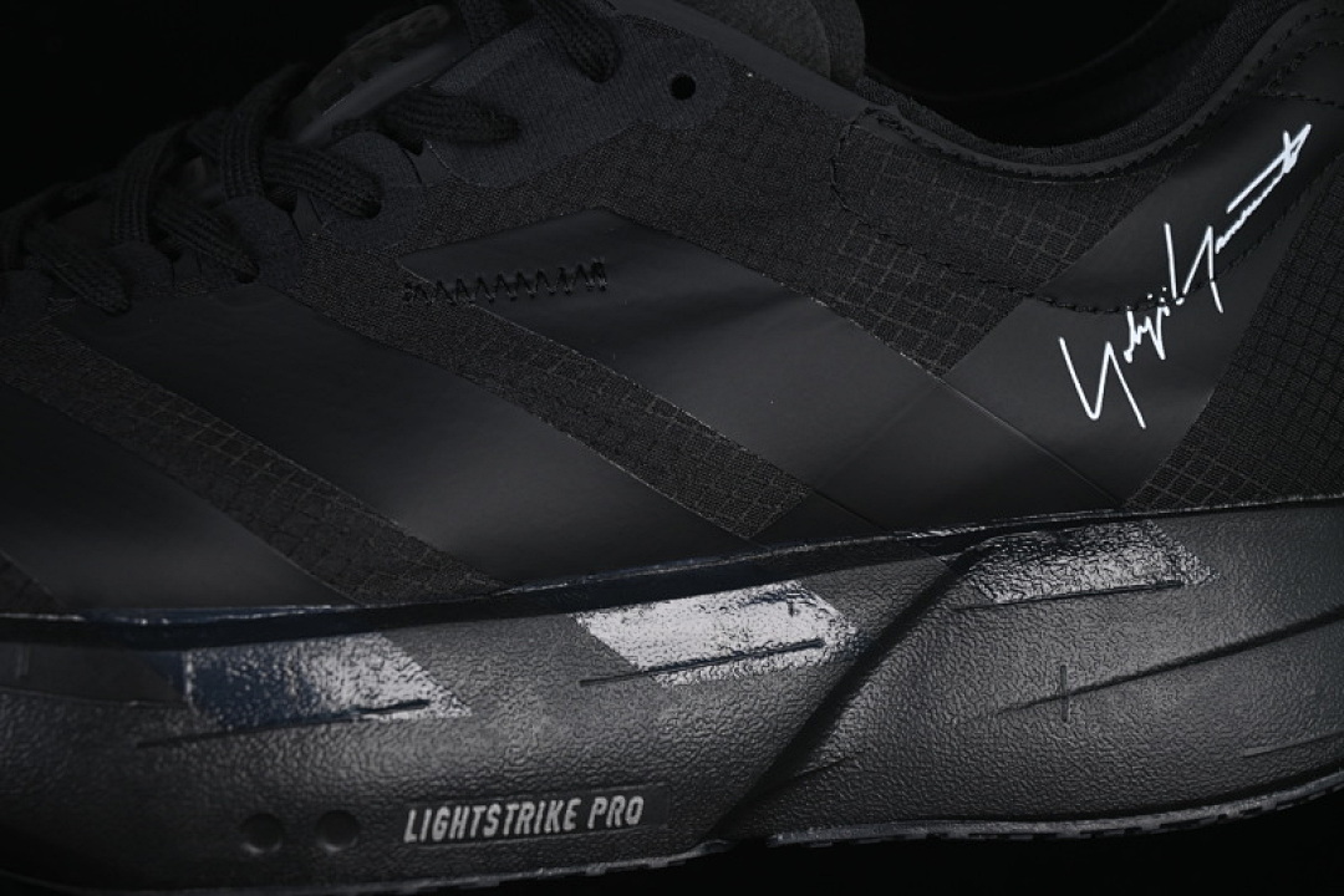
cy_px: 448
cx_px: 672
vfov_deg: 18.2
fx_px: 2800
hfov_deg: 27.0
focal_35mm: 75
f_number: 6.3
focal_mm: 50
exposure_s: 1/40
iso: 160
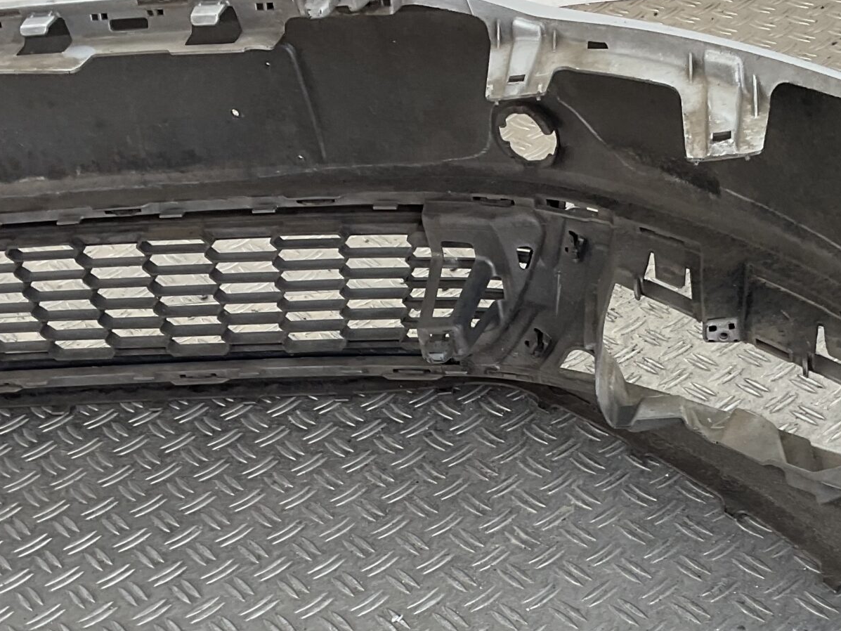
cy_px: 491
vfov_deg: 23.4
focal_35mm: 62
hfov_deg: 31.0
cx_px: 535
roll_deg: +15.2
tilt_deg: -39.5
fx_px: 1506
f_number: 1.8
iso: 16
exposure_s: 1/104
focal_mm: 3
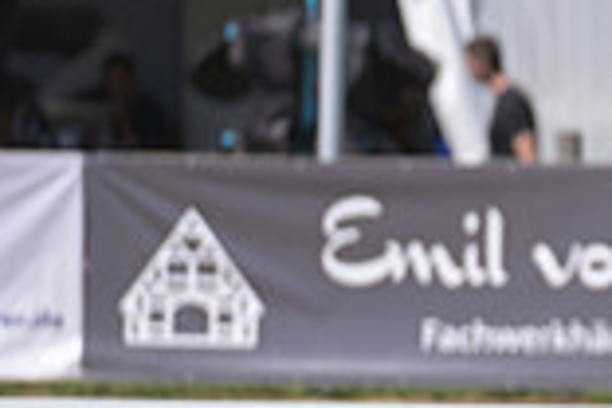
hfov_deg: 1.5
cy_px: 22
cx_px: 1110
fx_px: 23985
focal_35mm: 1411
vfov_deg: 1.0
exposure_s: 1/1250
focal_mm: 380
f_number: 5
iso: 180
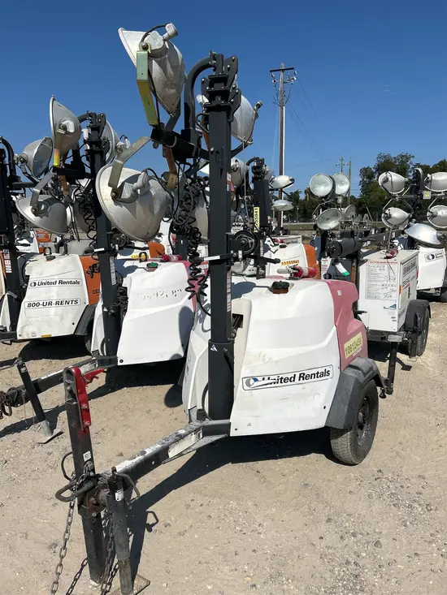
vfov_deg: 67.3
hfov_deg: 53.1
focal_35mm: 26
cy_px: 298
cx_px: 224
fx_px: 448
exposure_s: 1/11364
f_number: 1.5
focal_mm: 5.7
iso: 50
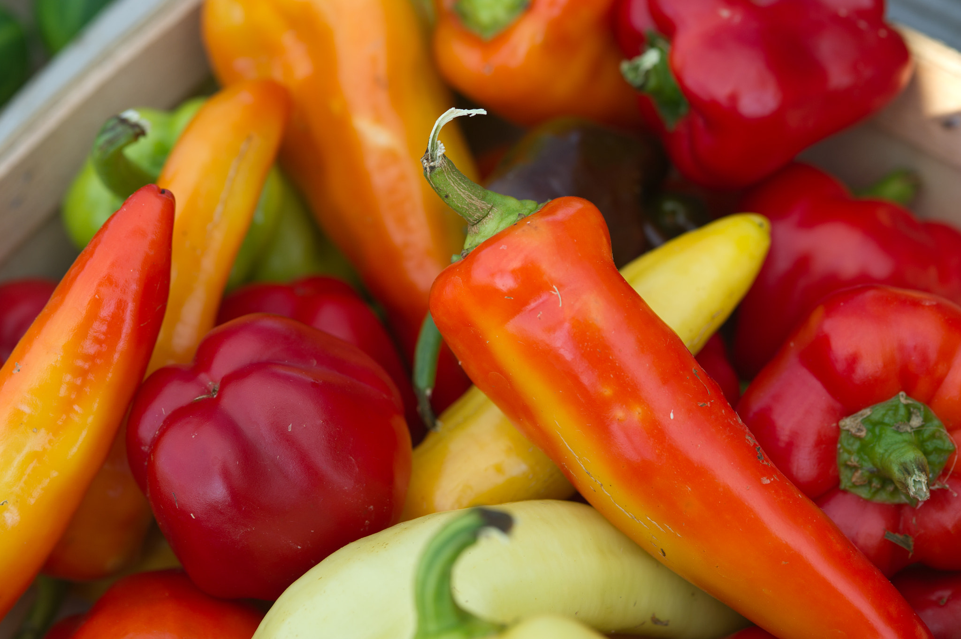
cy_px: 320
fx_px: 2801
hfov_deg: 19.5
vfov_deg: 13.0
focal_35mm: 105
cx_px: 480
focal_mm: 105
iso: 200
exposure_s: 1/200
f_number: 7.1
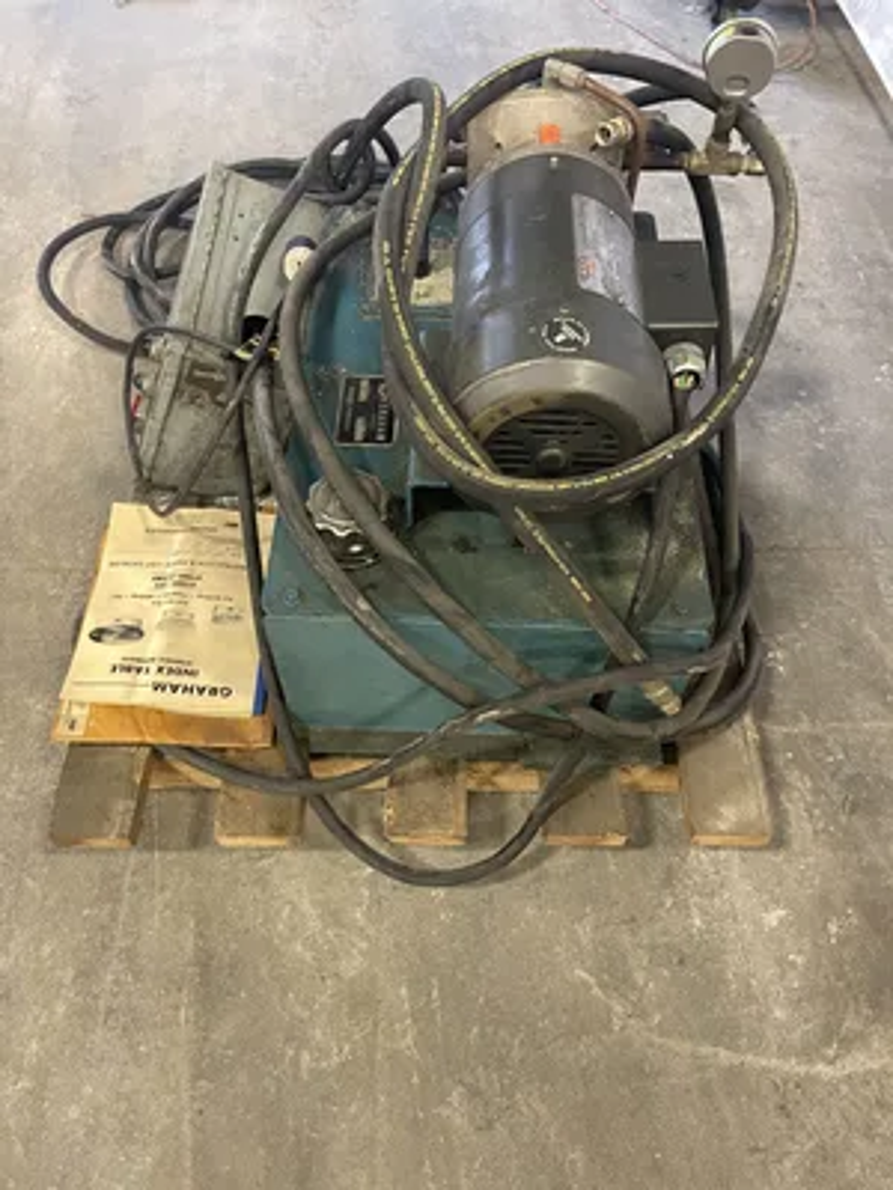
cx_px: 446
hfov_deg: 53.1
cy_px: 595
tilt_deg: -56.0
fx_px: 894
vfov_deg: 67.3
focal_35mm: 26
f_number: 1.6
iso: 500
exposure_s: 1/30
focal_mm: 4.2
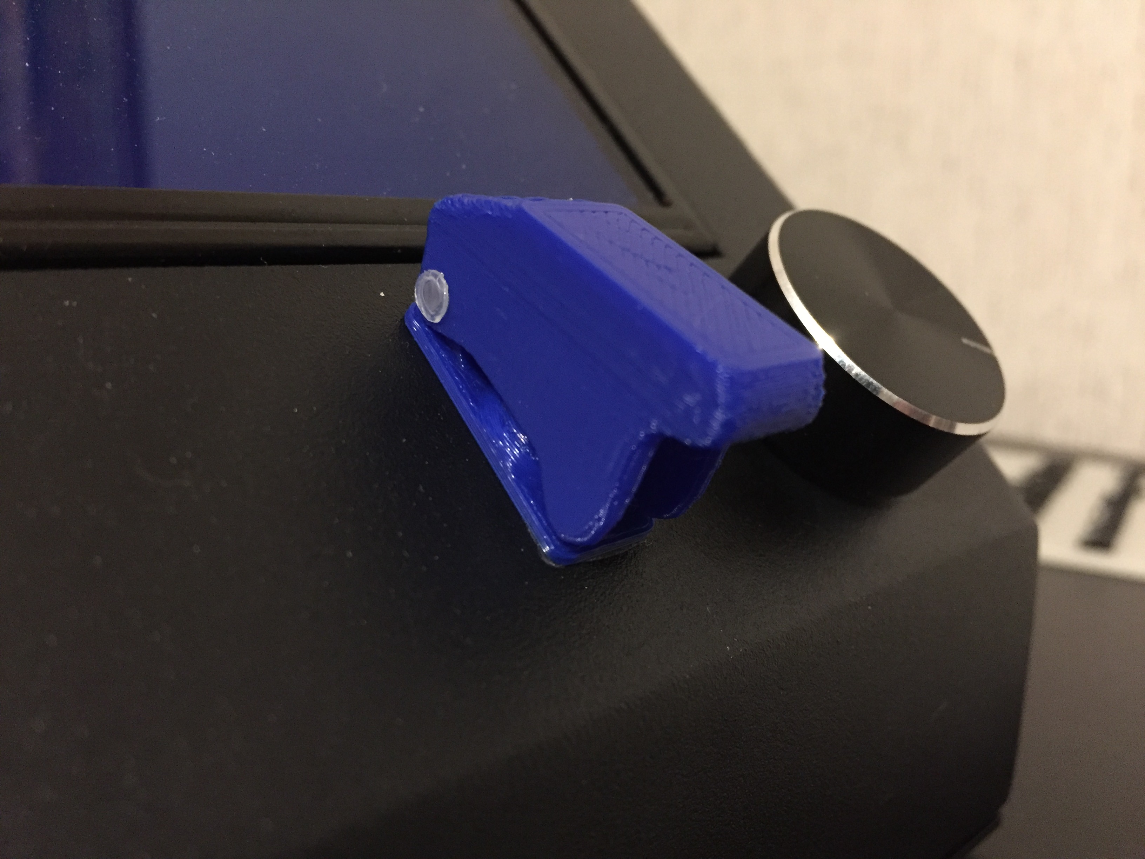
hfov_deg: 61.7
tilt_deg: -10.9
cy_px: 430
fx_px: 959
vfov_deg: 48.2
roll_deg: -0.8
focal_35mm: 29
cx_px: 572
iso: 320
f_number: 2.2
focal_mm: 4.15
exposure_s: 1/15
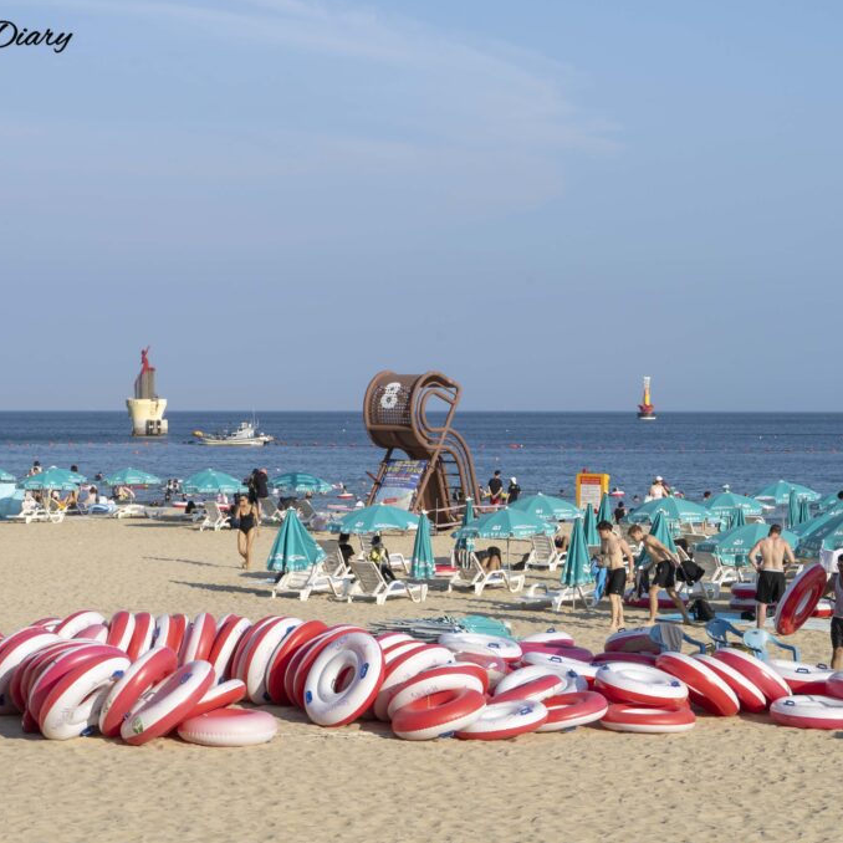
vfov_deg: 22.5
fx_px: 2122
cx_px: 506
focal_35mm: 77
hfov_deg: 22.4
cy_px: 421
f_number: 11
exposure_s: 1/200
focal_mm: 60
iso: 100
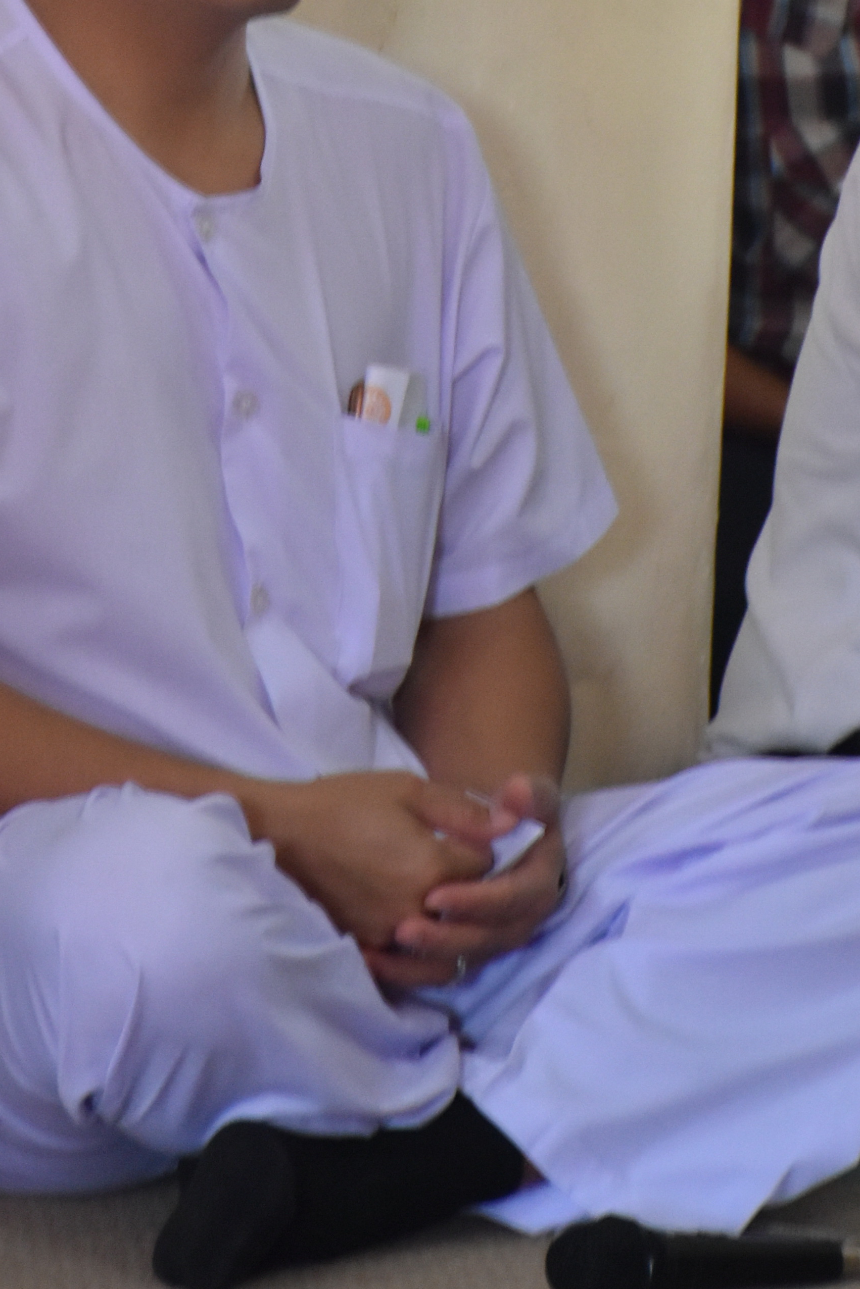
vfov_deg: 7.3
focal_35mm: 282
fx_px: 10104
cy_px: -87
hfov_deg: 4.9
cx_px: 51
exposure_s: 1/60
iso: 1250
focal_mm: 80
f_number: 5.3
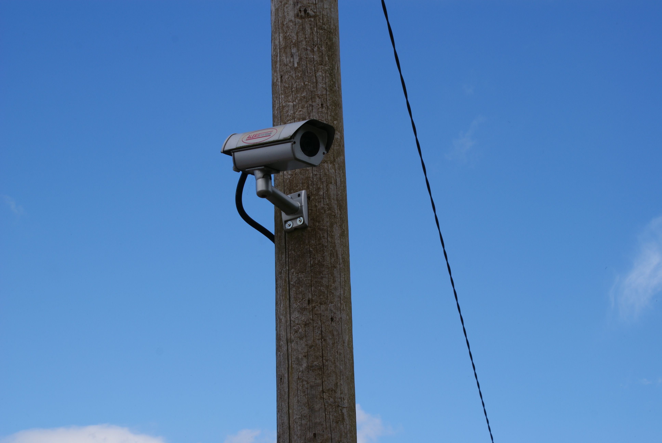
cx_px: 331
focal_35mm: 75
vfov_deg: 18.2
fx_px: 1381
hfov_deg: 27.0
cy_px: 222
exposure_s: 1/125
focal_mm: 50
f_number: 13
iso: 100
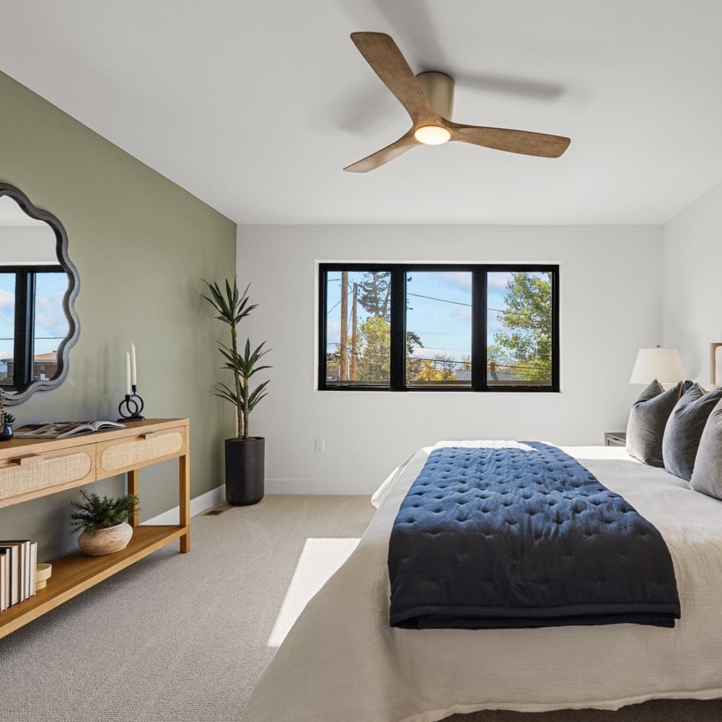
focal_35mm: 21
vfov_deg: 72.1
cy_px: 367
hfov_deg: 70.8
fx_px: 496
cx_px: 459
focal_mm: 16
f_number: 8
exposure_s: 1/20
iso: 640
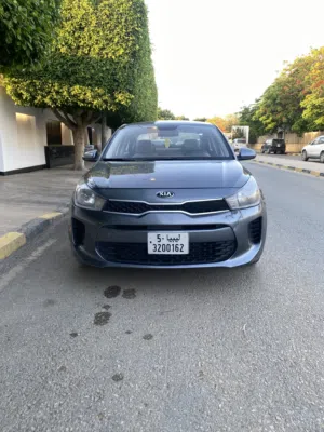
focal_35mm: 26
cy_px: 216
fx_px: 324
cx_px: 162
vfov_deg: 67.3
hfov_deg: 53.1
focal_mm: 4.25
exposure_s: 1/100
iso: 32
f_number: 1.8
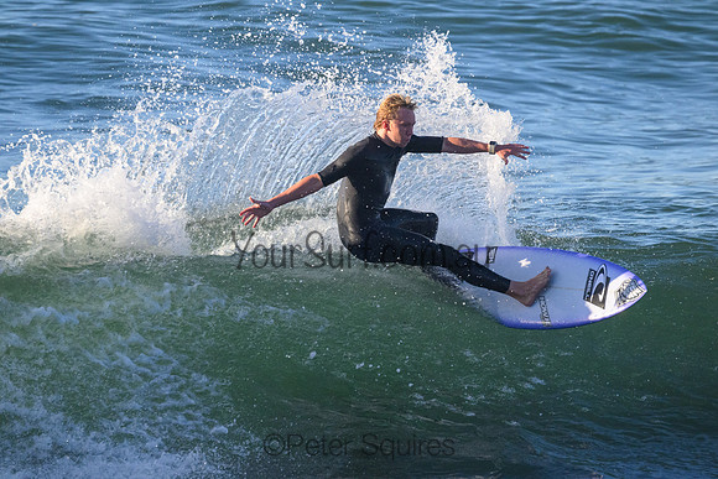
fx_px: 11969
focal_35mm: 600
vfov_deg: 2.3
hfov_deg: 3.4
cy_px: 240
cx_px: 359
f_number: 11
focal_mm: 600
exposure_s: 1/2000
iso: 3600
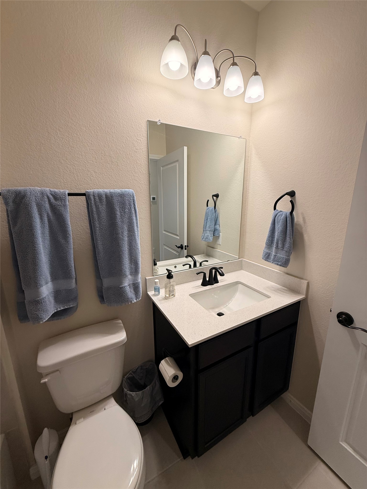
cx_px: 184
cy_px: 244
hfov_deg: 85.7
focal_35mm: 14
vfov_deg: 102.1
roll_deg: -0.3
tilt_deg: -13.1
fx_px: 198
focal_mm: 2.22
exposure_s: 1/120
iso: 125
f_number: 2.2
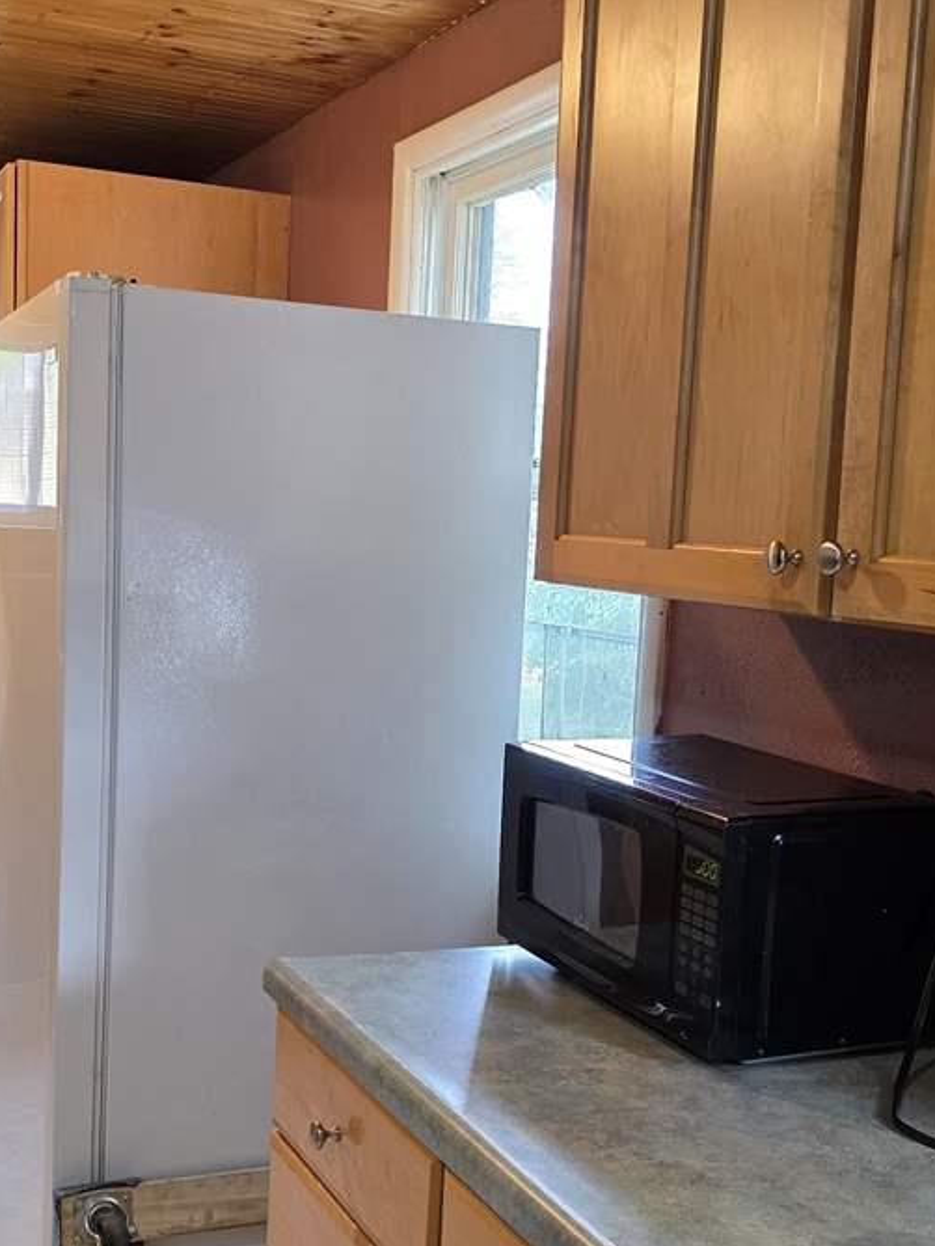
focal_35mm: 44
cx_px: 380
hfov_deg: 32.8
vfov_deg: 42.8
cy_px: 713
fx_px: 1584
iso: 200
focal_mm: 6.3
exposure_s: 1/120
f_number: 1.7
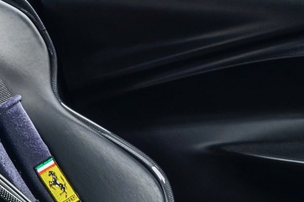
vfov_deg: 11.5
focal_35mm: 119
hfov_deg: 17.1
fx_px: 1005
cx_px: 233
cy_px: 142
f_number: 6.3
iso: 160
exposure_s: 1/20
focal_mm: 24
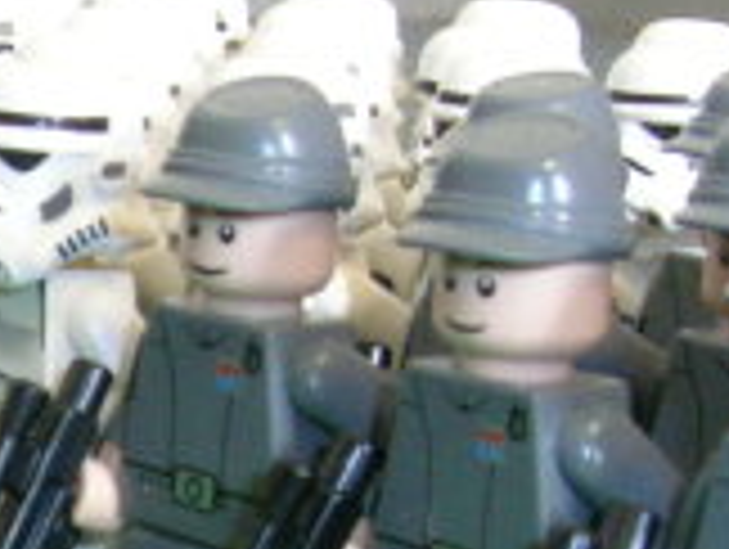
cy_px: 585
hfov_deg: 13.6
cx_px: -288
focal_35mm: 138
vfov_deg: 10.7
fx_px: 2911
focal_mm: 5.4
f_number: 4.8
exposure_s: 1/2.7
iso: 200
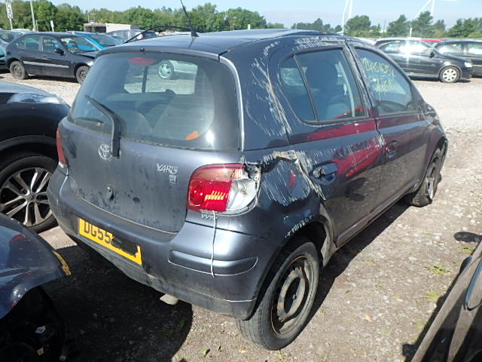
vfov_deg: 48.2
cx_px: 241
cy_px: 181
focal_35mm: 29
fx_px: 404
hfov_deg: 61.7
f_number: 4.6
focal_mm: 5.2
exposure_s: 1/400
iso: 125
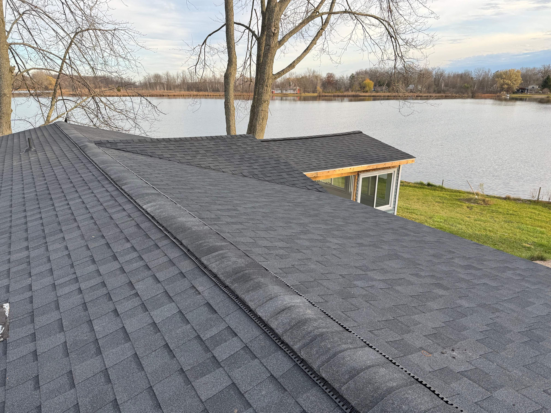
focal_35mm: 24
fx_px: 382
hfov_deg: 71.6
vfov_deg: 56.8
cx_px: 276
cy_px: 206
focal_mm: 6.76
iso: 80
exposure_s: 1/888
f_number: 1.78
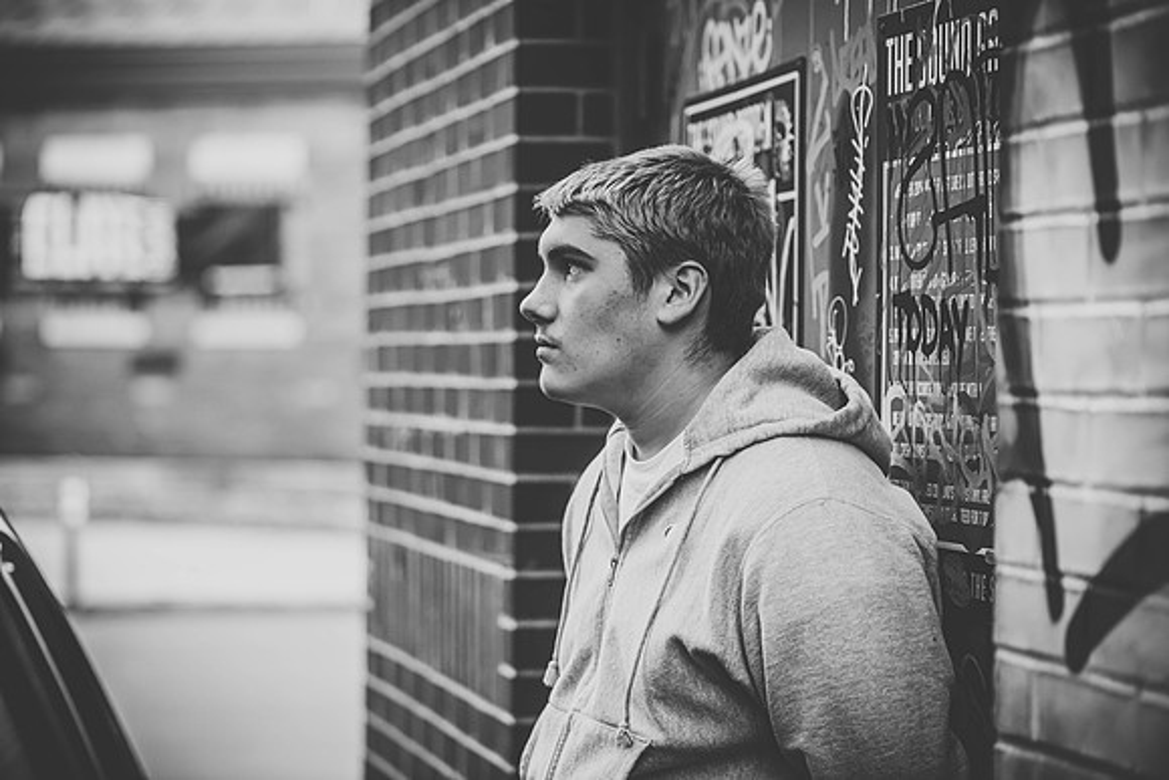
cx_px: 584
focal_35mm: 102
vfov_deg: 13.4
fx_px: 3313
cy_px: 390
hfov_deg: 20.0
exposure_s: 1/400
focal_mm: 102
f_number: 2.8
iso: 1600
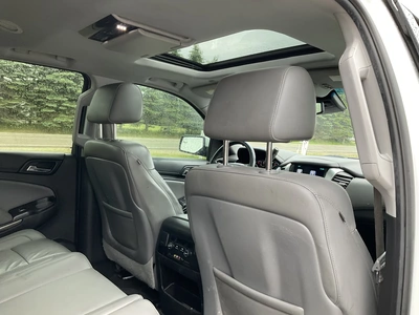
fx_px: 351
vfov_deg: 48.2
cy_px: 158
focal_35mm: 29
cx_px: 210
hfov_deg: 61.7
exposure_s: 1/94
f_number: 1.8
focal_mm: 3
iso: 64
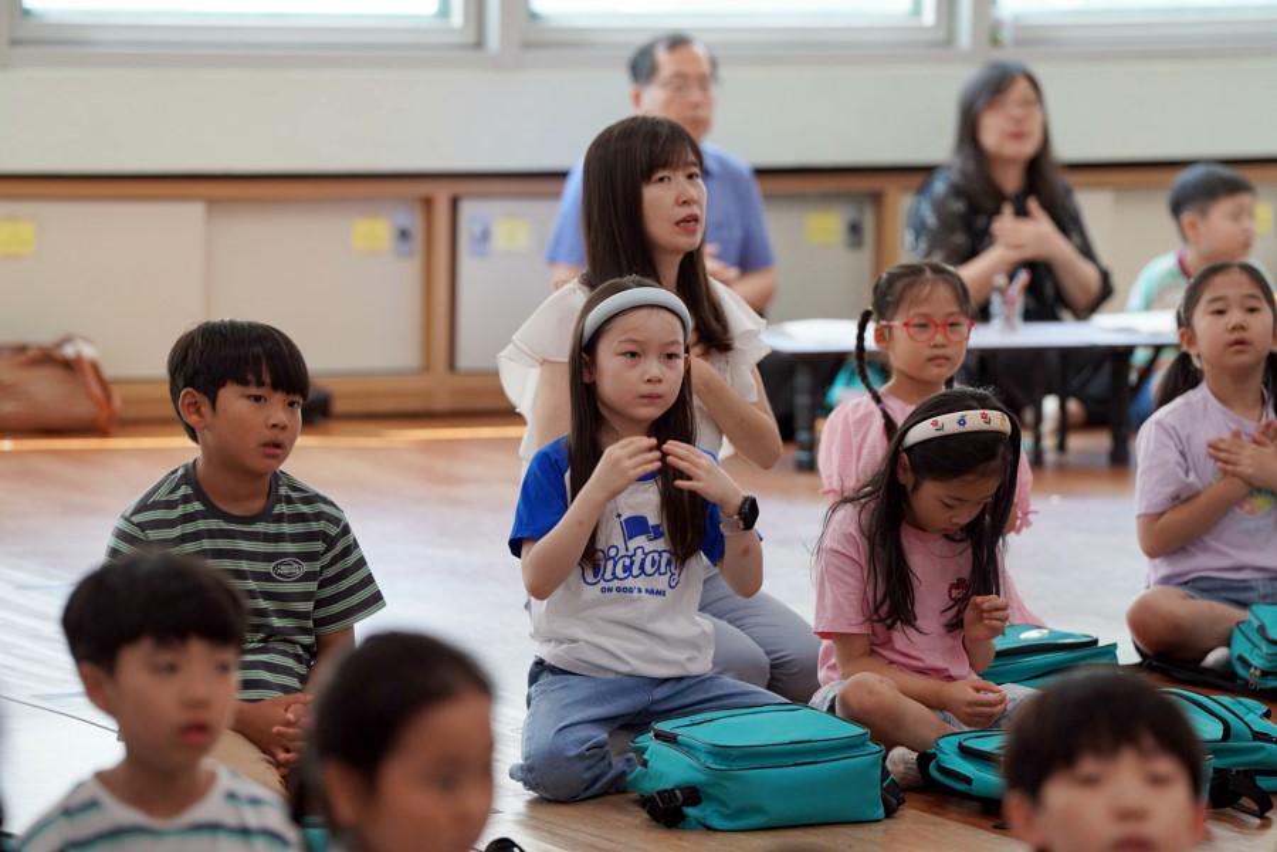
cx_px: 638
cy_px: 426
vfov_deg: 6.9
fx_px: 7094
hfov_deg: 10.3
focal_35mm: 200
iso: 1250
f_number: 4
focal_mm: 200
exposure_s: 1/250
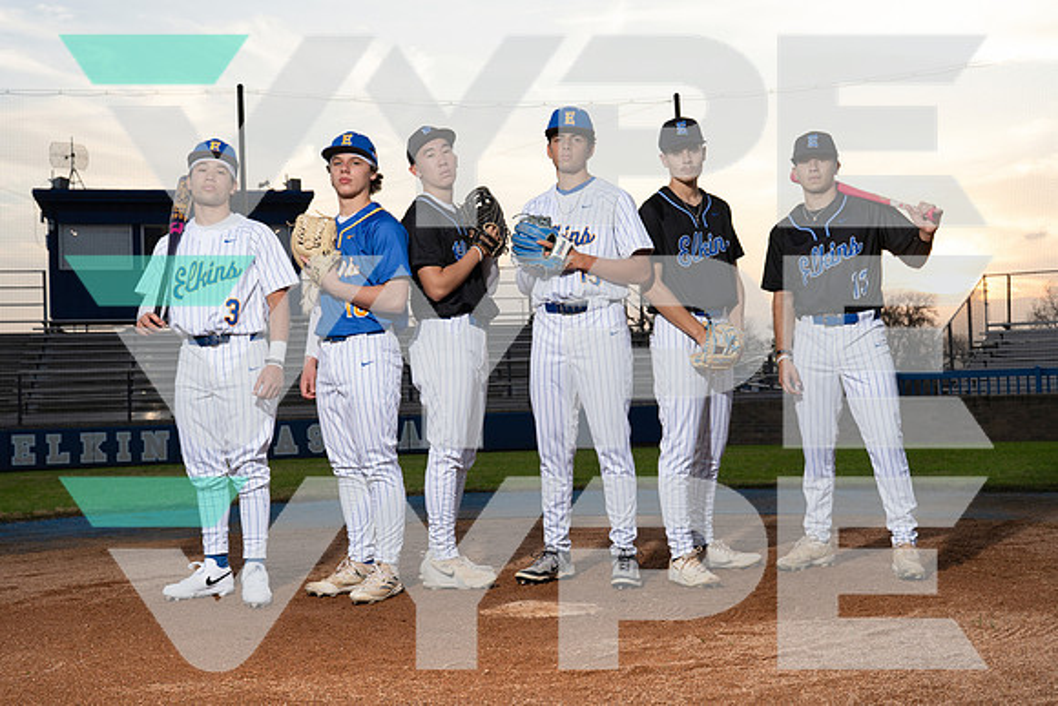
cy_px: 353
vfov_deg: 28.7
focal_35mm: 47
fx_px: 1382
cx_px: 529
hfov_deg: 41.9
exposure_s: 1/250
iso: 250
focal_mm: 47
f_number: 7.1
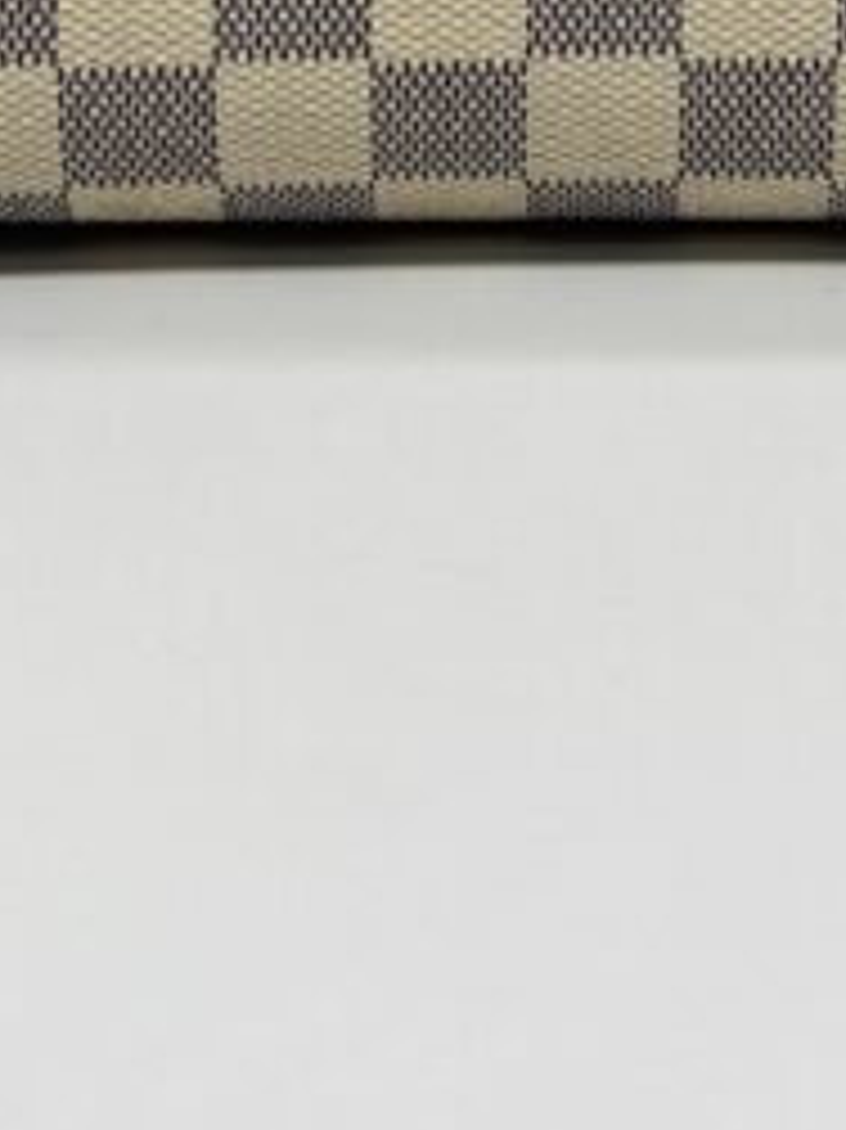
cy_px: -635
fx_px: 3457
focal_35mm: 106
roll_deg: -0.2
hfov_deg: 13.9
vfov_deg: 16.6
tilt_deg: -9.4
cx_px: 634
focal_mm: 5.7
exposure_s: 1/167
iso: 40
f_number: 1.5
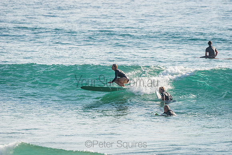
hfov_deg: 4.1
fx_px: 3223
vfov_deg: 2.8
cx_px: 116
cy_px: 78
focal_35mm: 500
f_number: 5.6
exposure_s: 1/2000
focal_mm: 500
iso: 180
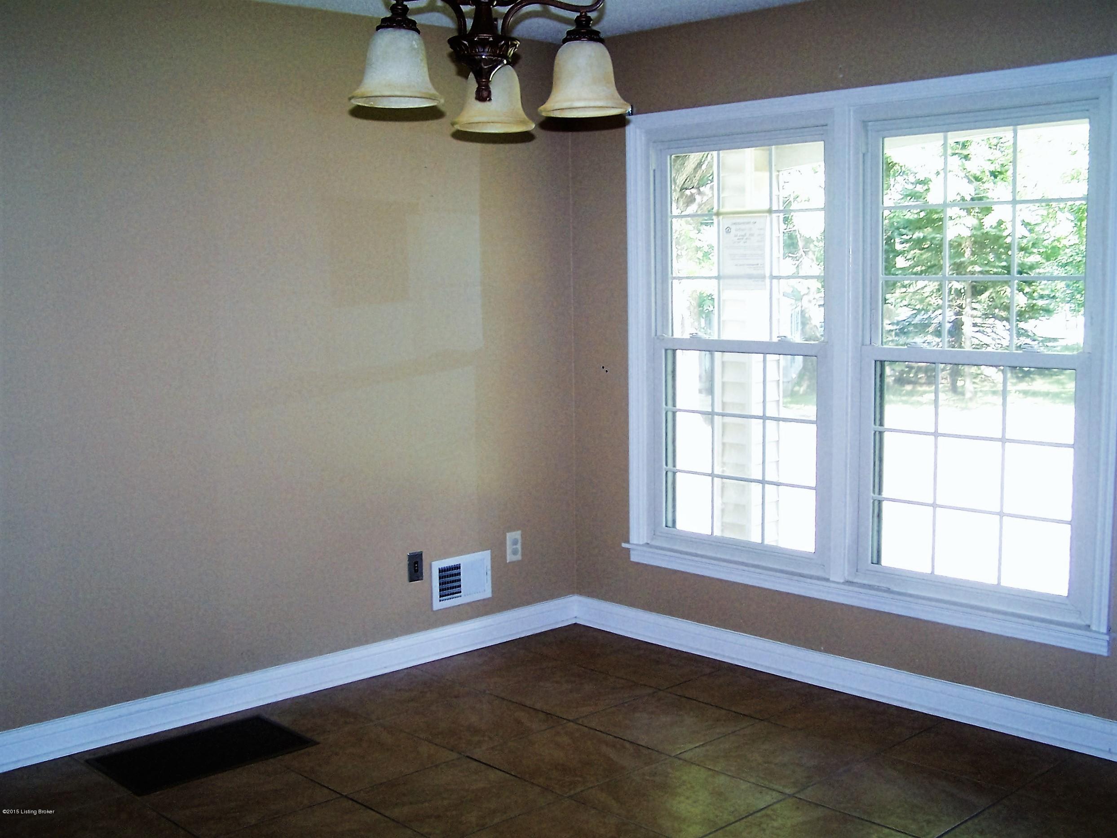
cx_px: 558
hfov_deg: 49.0
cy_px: 419
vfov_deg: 37.7
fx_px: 1226
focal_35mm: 38
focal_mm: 6.3
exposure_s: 1/45
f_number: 2.8
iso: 140
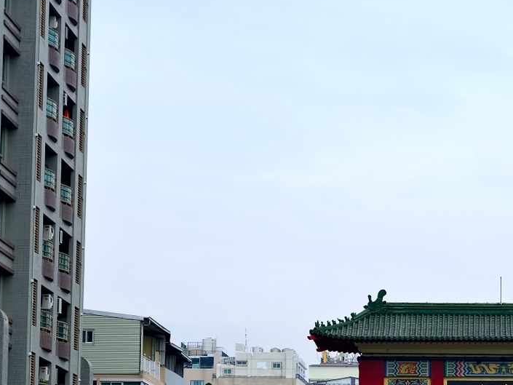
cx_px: 612
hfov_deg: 12.4
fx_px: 2312
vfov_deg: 9.5
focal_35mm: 156
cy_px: 384
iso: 100
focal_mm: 70
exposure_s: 1/90
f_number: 5.6
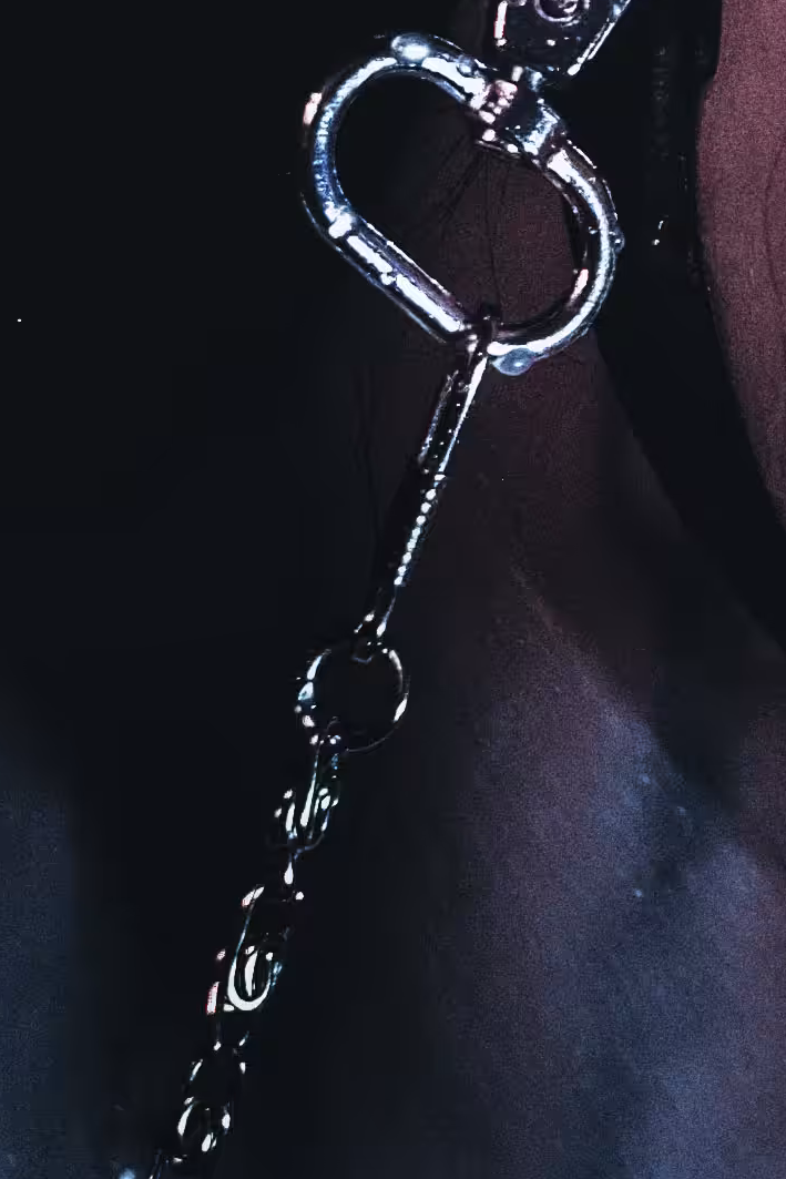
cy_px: 28
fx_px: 7988
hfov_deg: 5.5
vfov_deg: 8.4
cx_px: 1662
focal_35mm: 244
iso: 500
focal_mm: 35
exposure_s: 1/500
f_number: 2.8
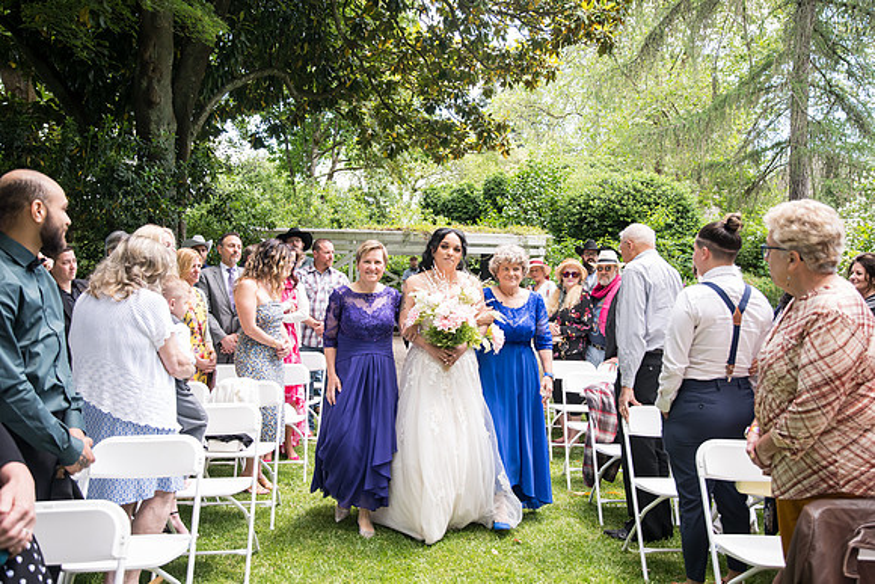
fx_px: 754
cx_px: 438
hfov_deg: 60.3
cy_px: 292
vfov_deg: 42.3
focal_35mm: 31
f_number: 3.5
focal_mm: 31
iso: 640
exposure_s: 1/400
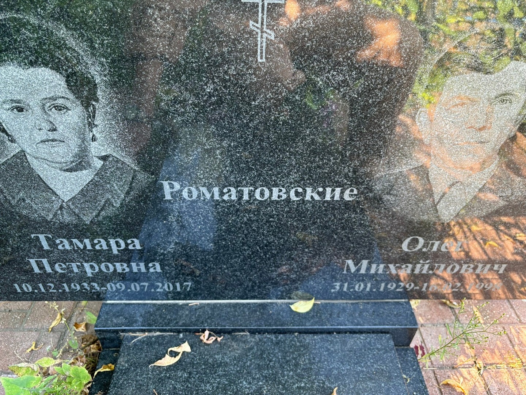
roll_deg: -2.9
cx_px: 263
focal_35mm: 26
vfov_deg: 53.1
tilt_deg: -40.2
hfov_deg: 67.3
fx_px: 395
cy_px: 198
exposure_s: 1/121
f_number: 1.6
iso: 100
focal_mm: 5.96
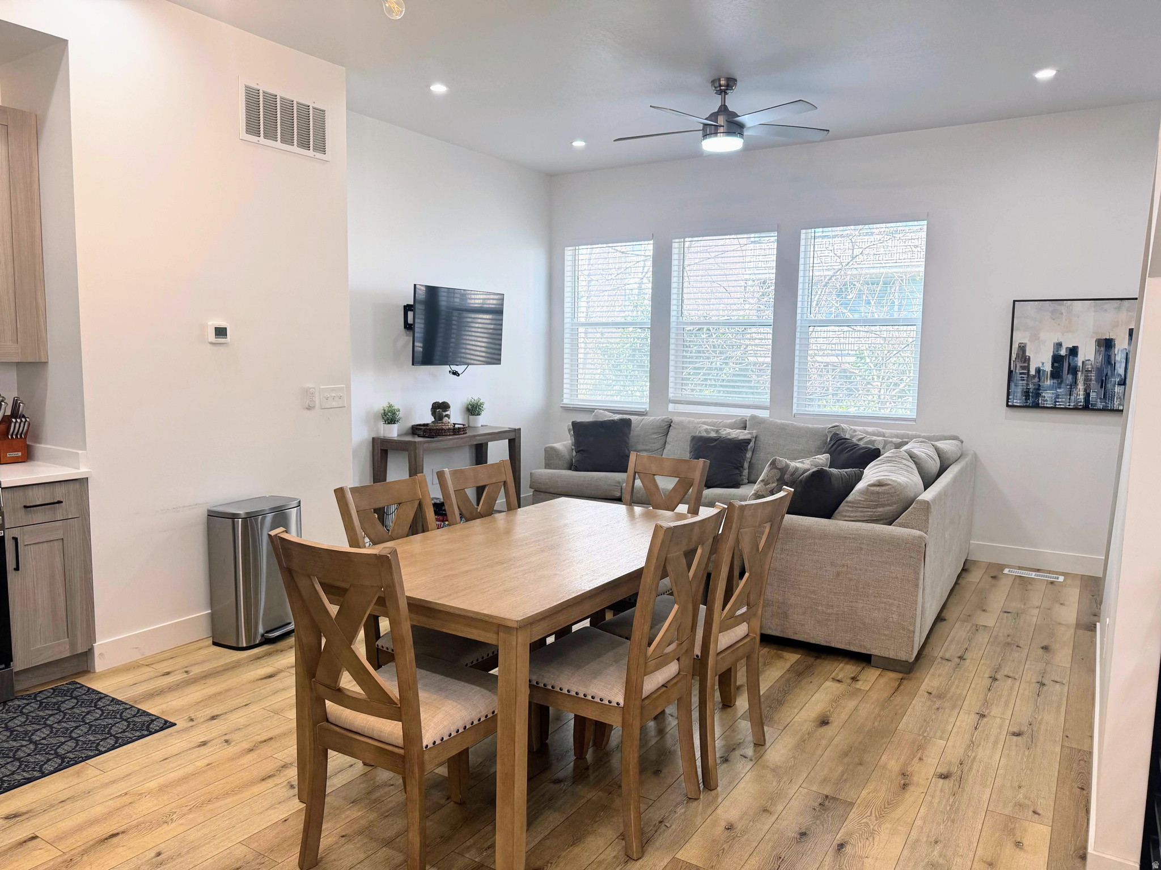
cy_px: 435
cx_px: 580
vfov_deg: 56.8
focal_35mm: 24
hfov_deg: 71.6
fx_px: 805
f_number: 1.78
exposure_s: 1/164
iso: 100
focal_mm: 6.76
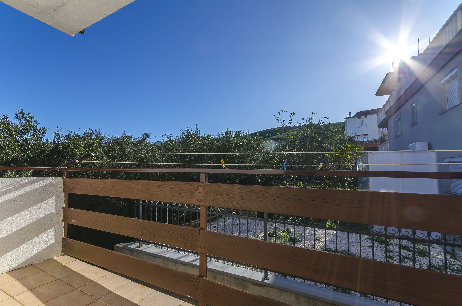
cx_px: 231
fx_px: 192
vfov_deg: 77.1
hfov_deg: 100.5
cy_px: 153
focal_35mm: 15
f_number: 11
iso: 100
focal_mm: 10
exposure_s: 1/400
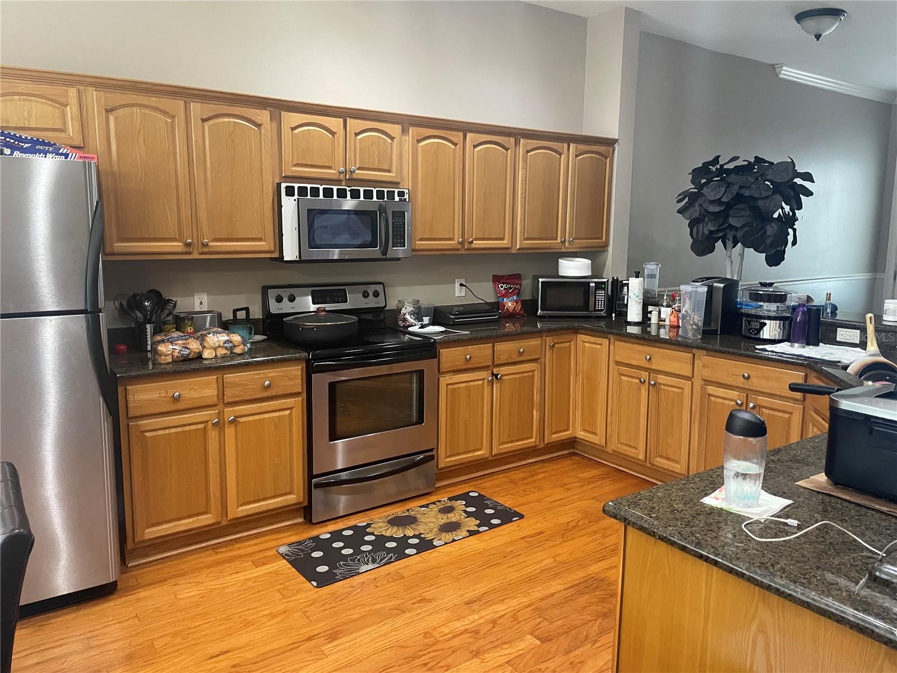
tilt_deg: -8.4
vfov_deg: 53.1
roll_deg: +0.0
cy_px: 336
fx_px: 674
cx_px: 448
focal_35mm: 26
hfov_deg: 67.3
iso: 500
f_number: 1.6
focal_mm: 4.2
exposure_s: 1/60
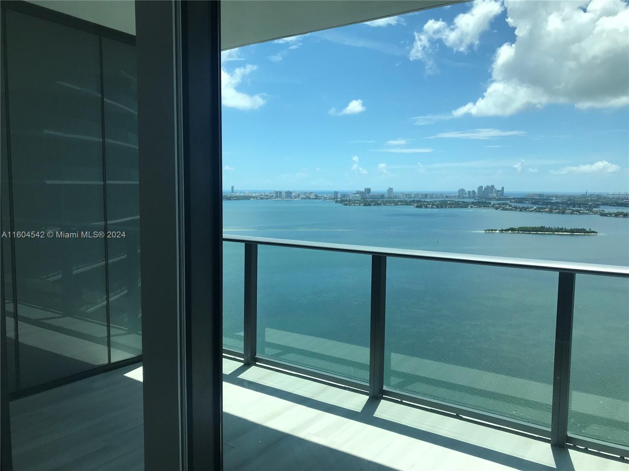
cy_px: 236
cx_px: 314
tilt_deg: -5.3
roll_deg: +0.9
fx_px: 509
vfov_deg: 49.7
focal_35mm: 28
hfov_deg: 63.4
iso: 20
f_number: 1.8
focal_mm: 3.99
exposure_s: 1/2740
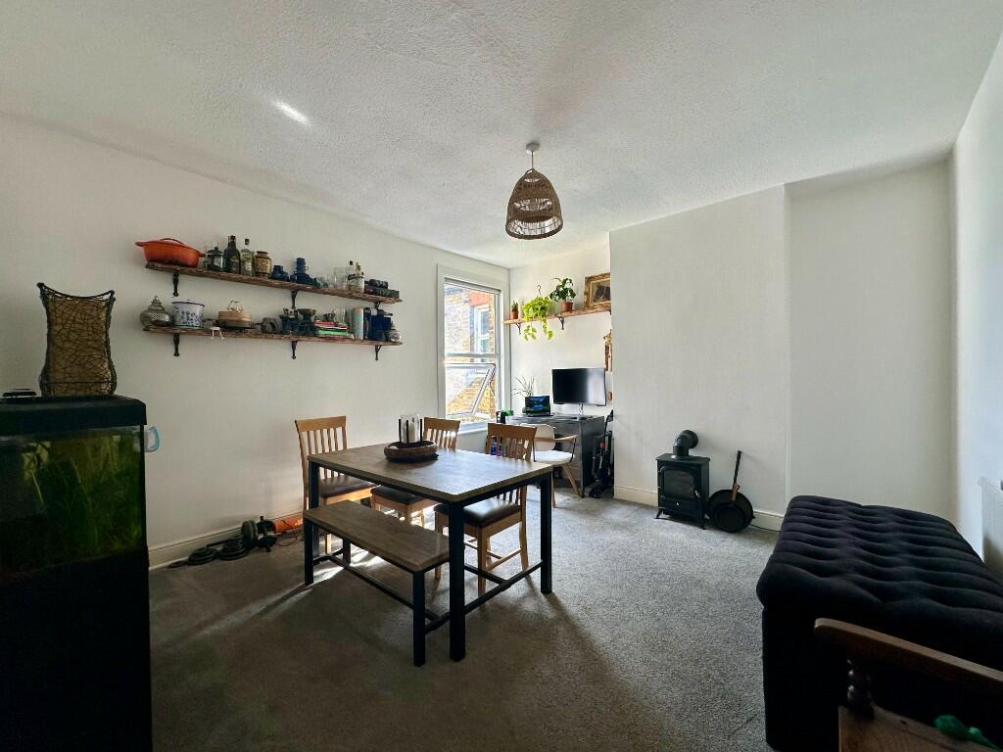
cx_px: 502
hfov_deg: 102.1
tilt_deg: -0.7
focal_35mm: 14
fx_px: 406
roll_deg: +0.9
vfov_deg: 85.7
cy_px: 376
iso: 80
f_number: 2.2
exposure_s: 1/99
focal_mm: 2.22
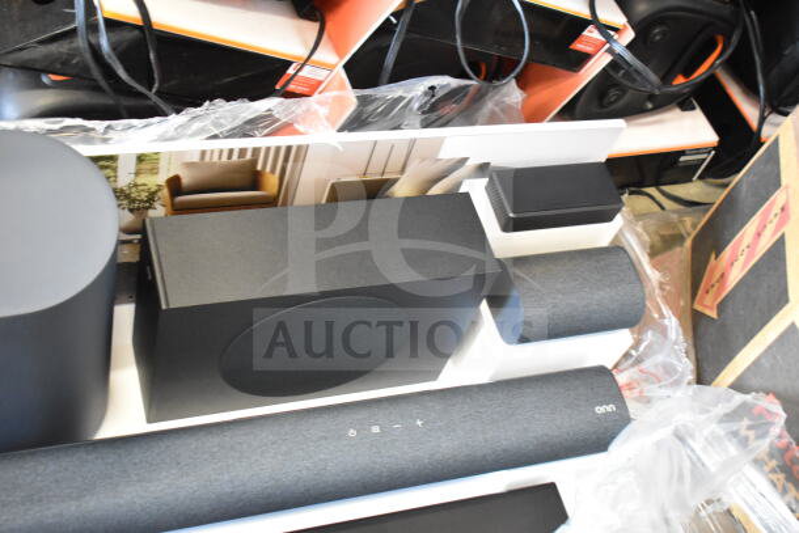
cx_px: 400
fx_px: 1032
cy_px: 266
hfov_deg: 42.3
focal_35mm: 46
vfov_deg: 29.0
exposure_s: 1/50
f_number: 4.2
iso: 5600
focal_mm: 31
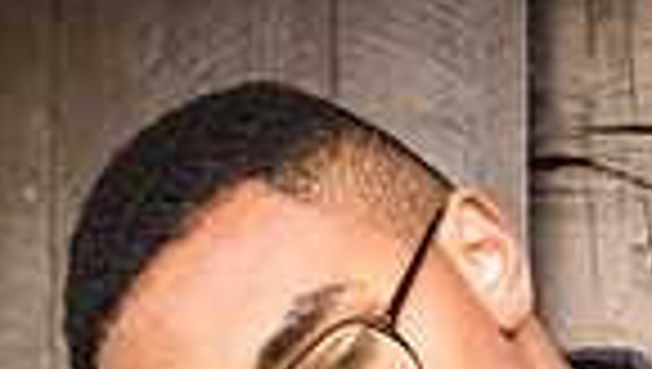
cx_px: 580
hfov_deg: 3.7
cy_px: 821
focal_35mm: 586
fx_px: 10144
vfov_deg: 2.1
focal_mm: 140
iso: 200
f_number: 2.8
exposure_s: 1/30
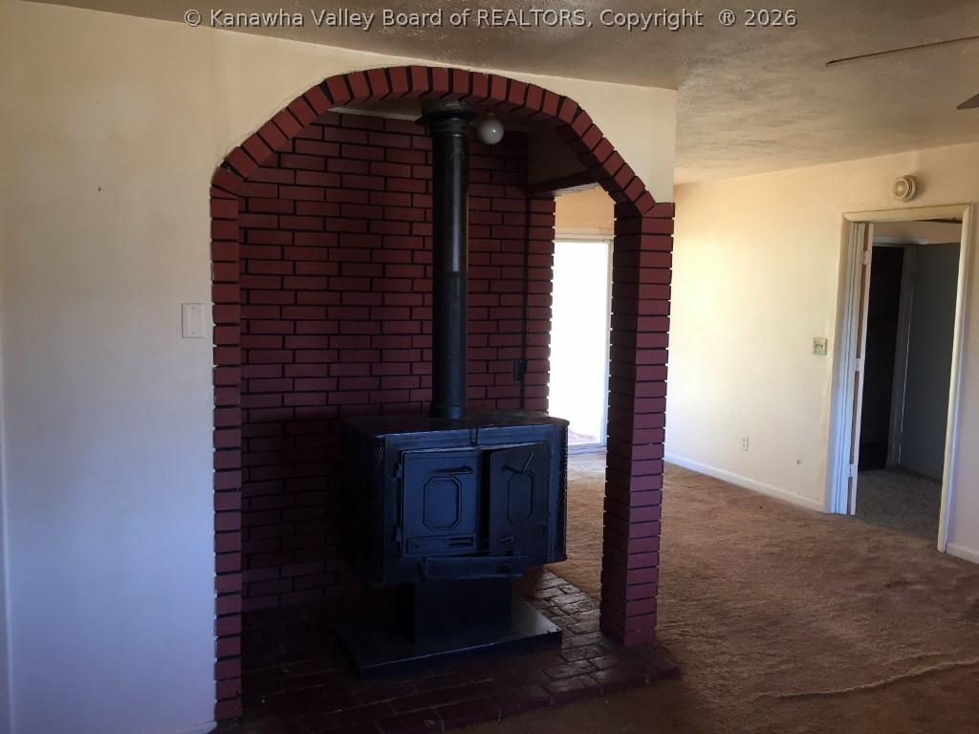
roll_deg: -2.2
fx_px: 820
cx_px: 490
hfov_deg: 61.7
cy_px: 367
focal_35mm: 29
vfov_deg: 48.2
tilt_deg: -2.8
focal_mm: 4.15
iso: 64
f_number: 2.2
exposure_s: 1/30
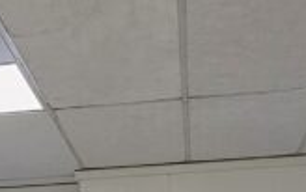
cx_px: 30
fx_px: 718
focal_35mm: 86
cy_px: 386
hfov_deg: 23.4
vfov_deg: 13.2
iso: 100
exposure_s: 1/190
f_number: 2.2
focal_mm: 2.2
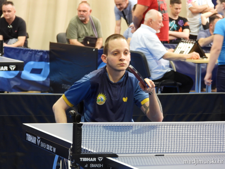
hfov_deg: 9.9
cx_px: 112
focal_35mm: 200
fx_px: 1300
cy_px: 84
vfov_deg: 7.4
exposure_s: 1/30
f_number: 4.5
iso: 400
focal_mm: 35.9
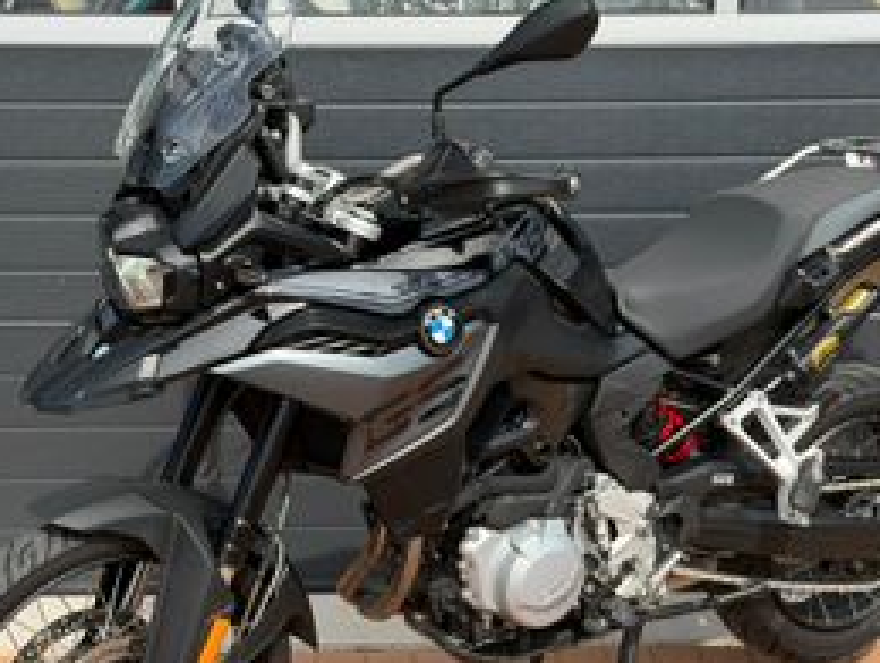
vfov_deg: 19.9
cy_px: 428
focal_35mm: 74
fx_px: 1884
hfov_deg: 26.3
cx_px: 445
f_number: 1.78
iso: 80
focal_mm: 6.76
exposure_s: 1/1608
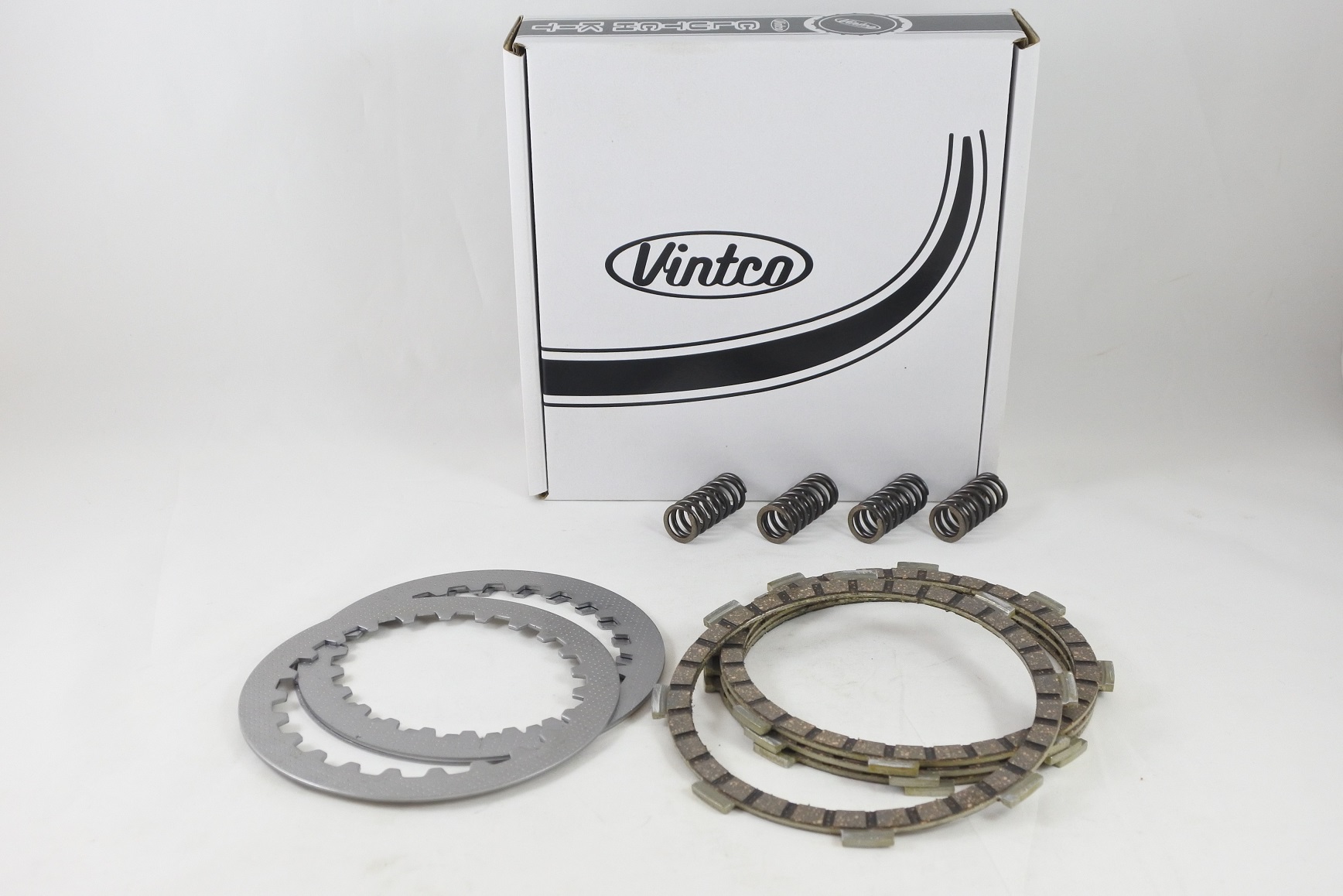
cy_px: 448
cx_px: 672
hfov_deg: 51.9
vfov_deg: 36.0
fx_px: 1380
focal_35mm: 37
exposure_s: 1/125
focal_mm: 14
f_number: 4
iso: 500
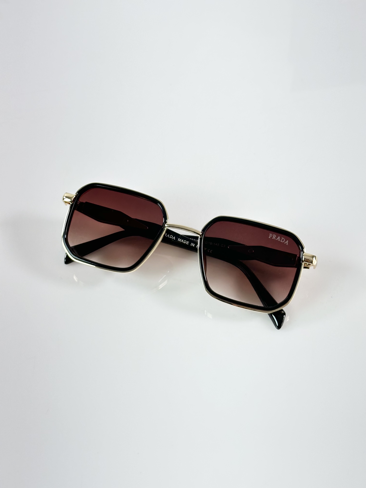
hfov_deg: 30.3
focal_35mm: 48
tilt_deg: -54.6
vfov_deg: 39.7
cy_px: 244
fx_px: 677
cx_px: 183
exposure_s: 1/100
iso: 80
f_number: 1.78
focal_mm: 6.86
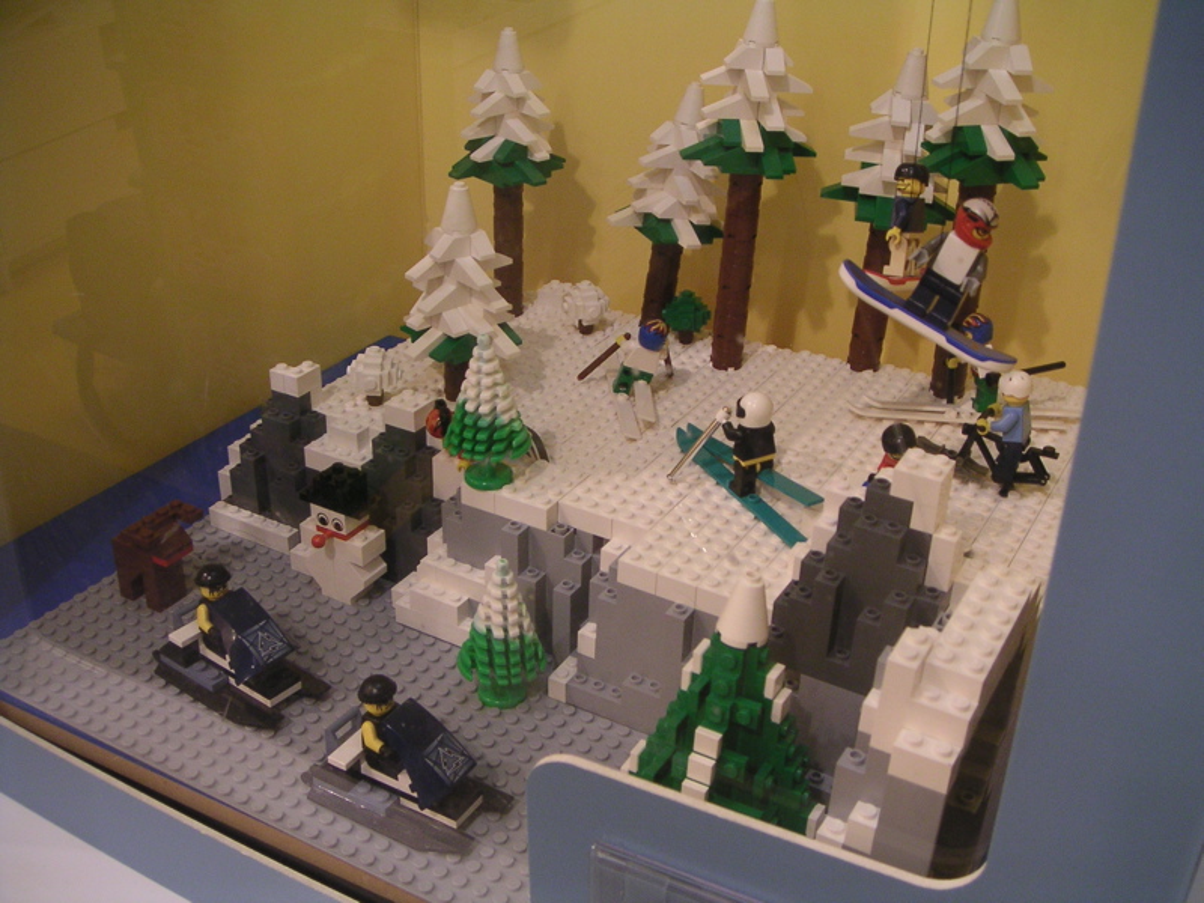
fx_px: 1322
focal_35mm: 38
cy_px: 452
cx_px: 602
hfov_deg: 49.0
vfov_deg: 37.7
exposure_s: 1/45
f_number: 2.8
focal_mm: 6
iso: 80
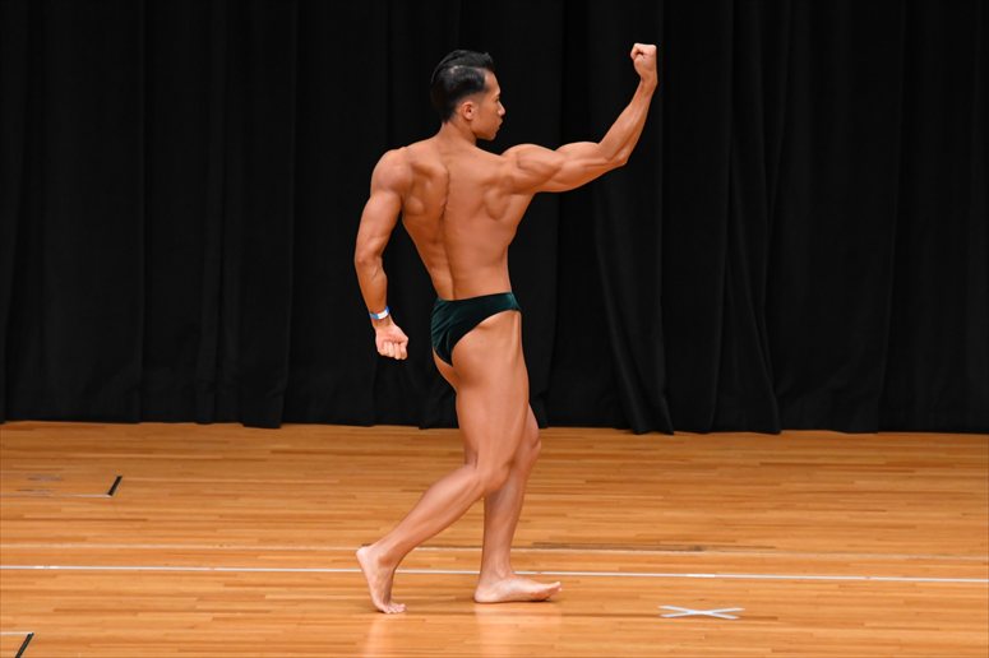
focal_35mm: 285
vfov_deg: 4.8
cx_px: 494
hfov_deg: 7.2
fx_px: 7826
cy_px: 329
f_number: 5.6
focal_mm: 190
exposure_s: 1/400
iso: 3200
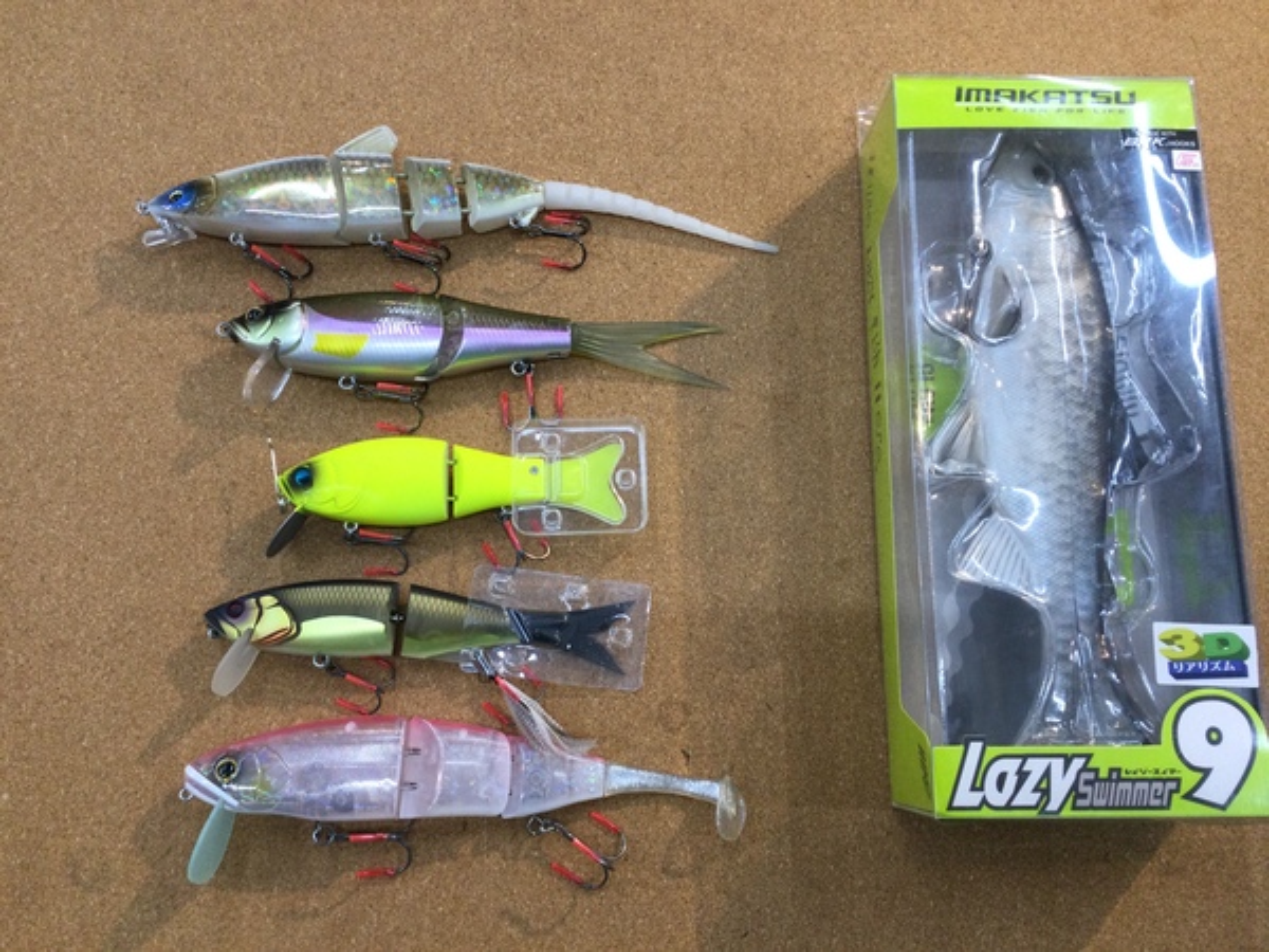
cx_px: 634
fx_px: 1136
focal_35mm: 31
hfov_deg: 58.4
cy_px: 476
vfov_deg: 45.4
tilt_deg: -77.4
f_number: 2.4
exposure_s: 1/40
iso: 32
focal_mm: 3.3
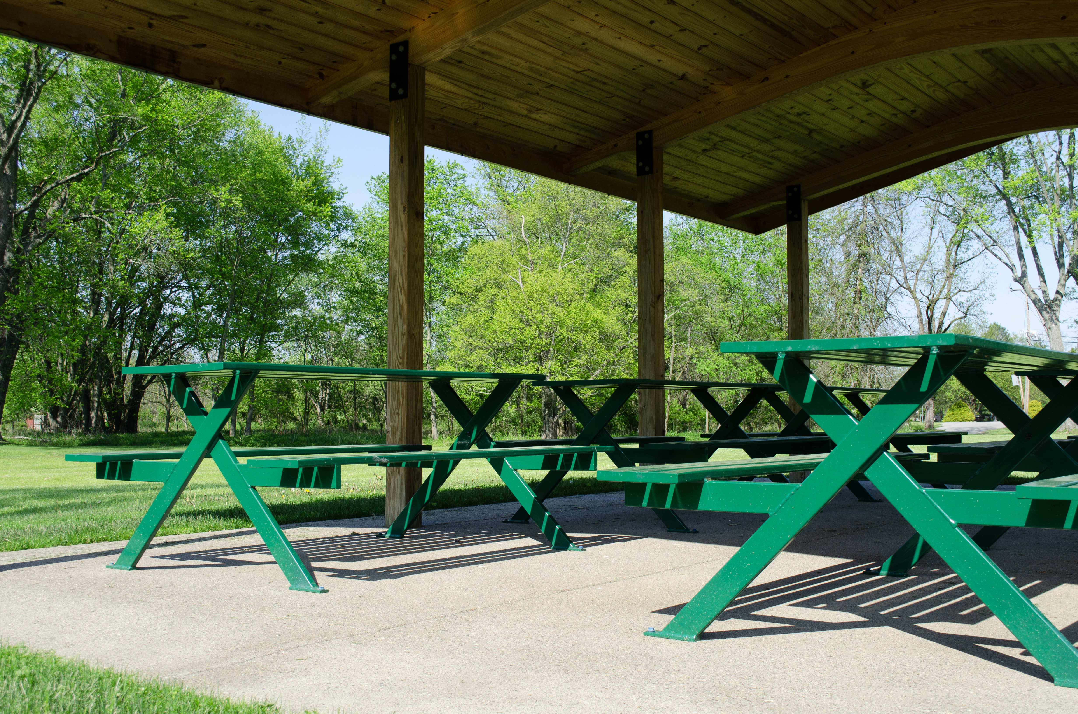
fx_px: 1165
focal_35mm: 39
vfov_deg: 34.1
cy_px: 357
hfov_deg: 49.6
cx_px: 539
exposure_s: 1/250
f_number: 8
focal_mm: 26
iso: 160
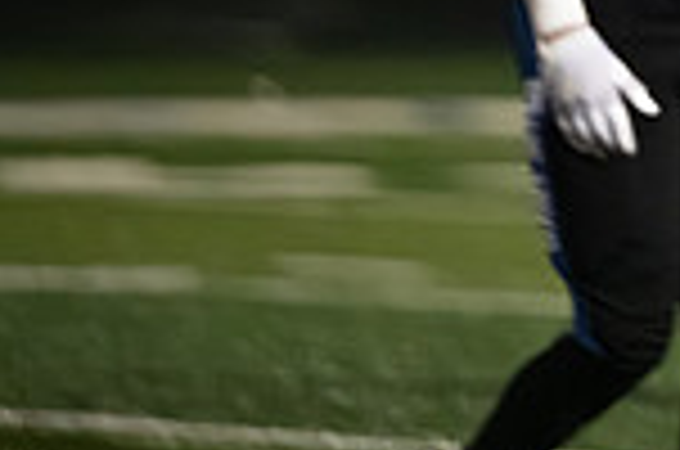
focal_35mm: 935
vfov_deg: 1.5
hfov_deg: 2.2
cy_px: -417
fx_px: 17624
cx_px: 1300
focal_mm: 200
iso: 2000
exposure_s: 1/1600
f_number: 2.8
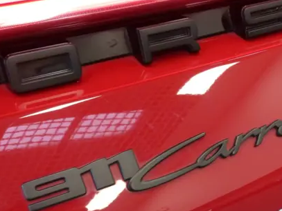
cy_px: 124
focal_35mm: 57
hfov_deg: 32.5
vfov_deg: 25.6
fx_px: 464
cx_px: 240
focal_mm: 5.2
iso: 200
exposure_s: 1/20
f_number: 2.9
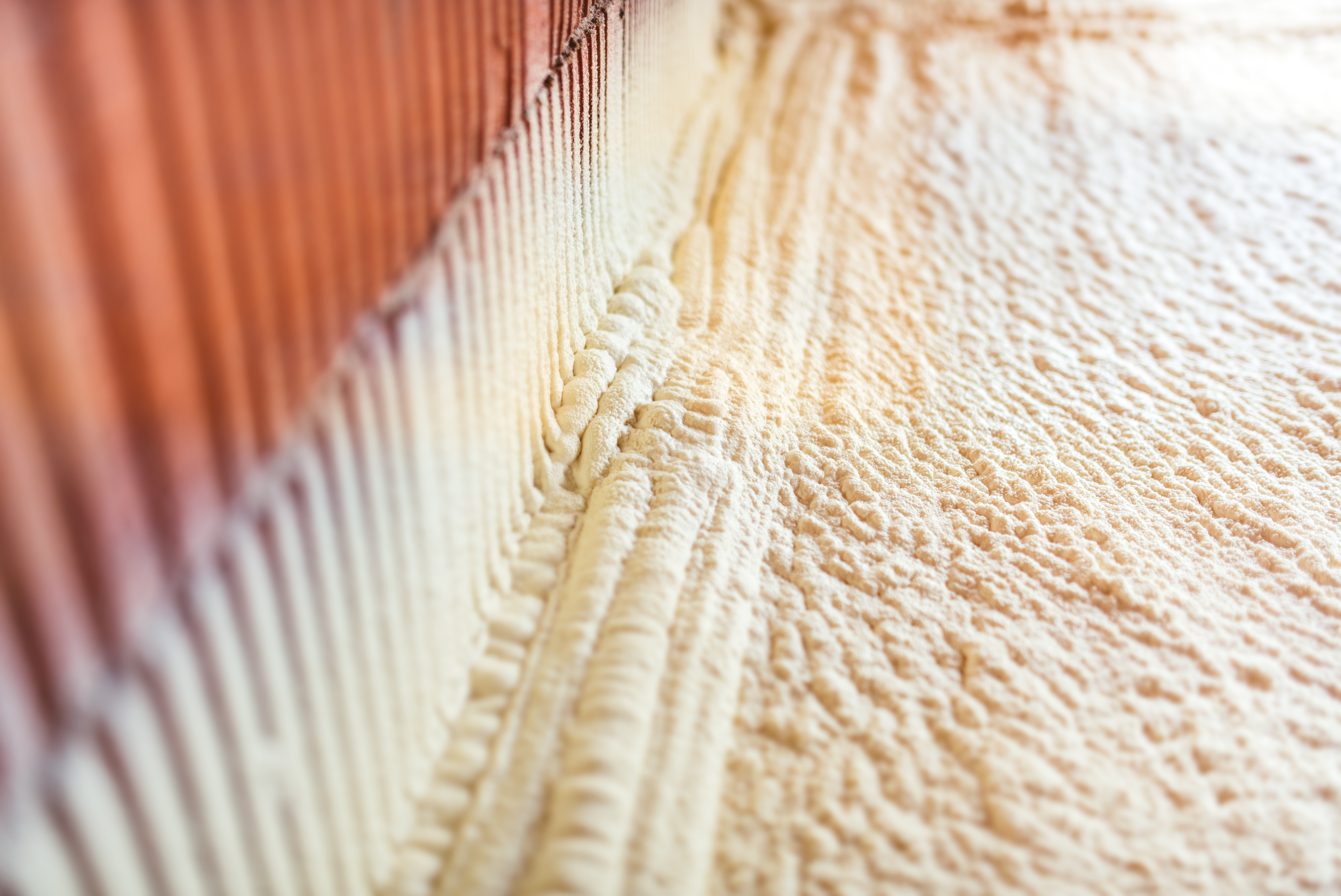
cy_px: 448
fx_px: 1304
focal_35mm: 35
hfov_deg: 54.4
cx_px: 670
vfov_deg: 37.9
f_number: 1.4
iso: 400
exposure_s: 1/250
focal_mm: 35
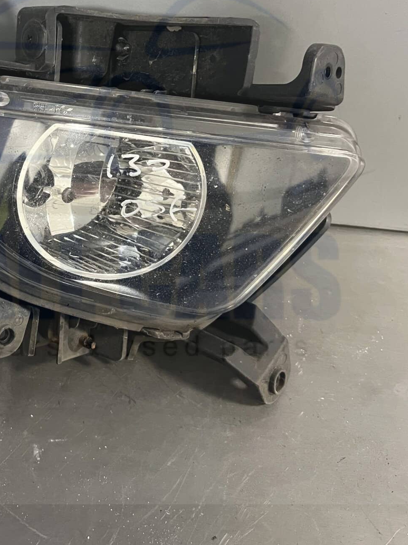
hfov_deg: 34.5
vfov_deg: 45.1
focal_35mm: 41
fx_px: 644
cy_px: 182
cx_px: 109
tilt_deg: -40.1
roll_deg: +1.9
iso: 400
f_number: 1.6
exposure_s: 1/50
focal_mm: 5.1
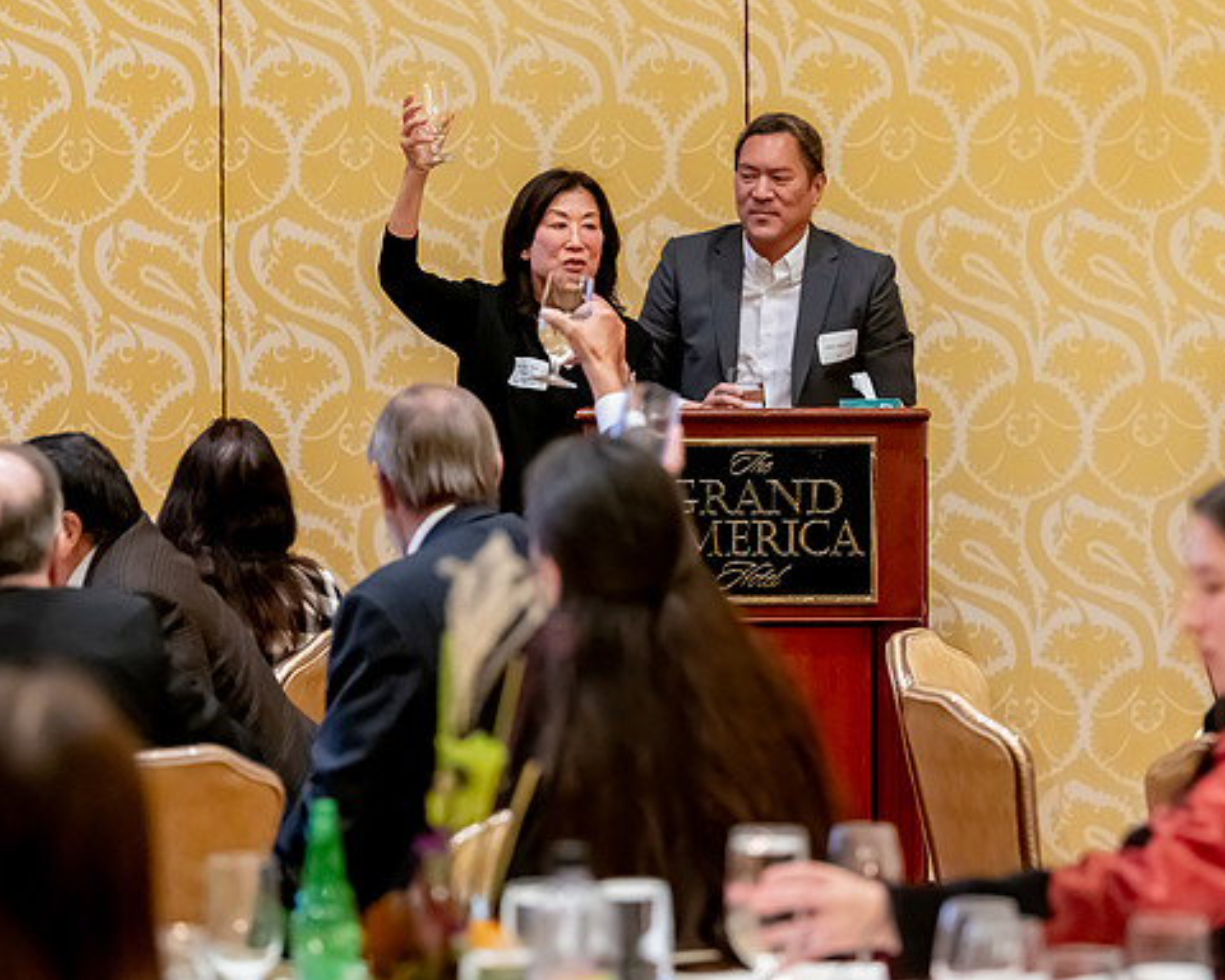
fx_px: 5366
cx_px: 599
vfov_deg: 10.4
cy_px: 425
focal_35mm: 148
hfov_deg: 13.0
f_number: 3.2
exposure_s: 1/160
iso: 6400
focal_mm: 112
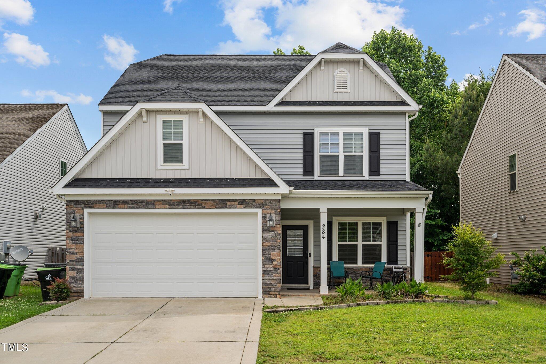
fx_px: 531
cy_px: 182
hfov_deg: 54.4
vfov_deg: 37.8
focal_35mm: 35
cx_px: 273
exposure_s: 1/90
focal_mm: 35
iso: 100
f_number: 6.7
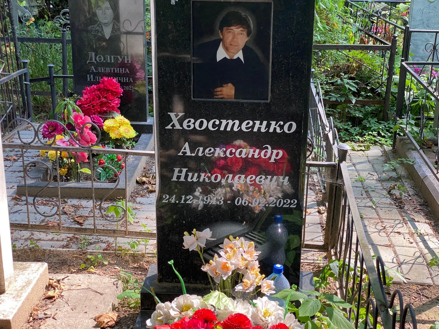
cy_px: 164
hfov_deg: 36.8
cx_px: 220
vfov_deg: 28.0
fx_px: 659
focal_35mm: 52
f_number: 2
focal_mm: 6
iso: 40
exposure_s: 1/121
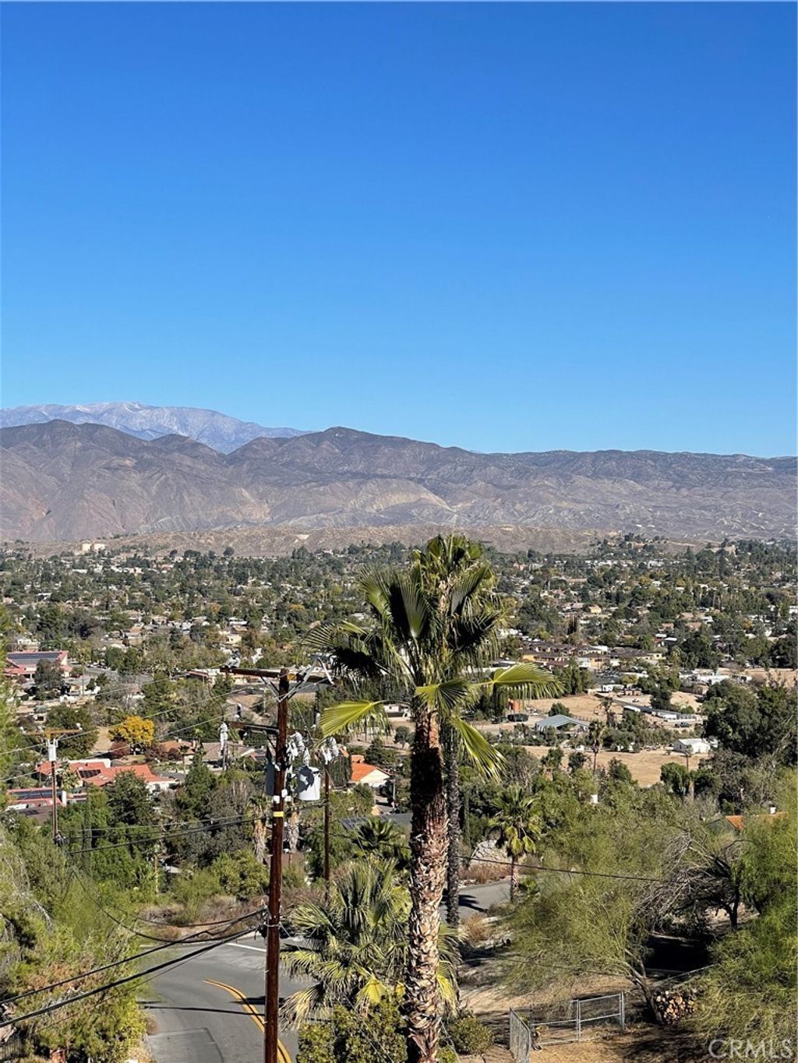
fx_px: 1967
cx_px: 399
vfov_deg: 30.3
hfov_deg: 22.9
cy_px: 532
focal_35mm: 64
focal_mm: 7.5
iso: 20
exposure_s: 1/1647
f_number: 2.2
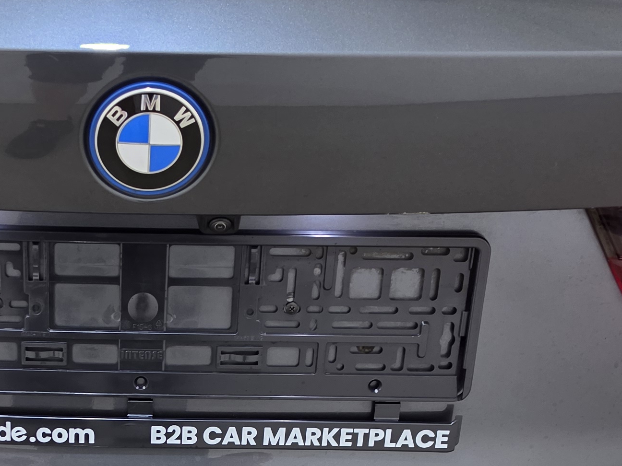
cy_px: 602
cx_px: 96
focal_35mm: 71
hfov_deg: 26.7
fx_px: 1276
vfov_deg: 19.2
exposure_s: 1/100
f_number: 1.4
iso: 200
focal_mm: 6.5
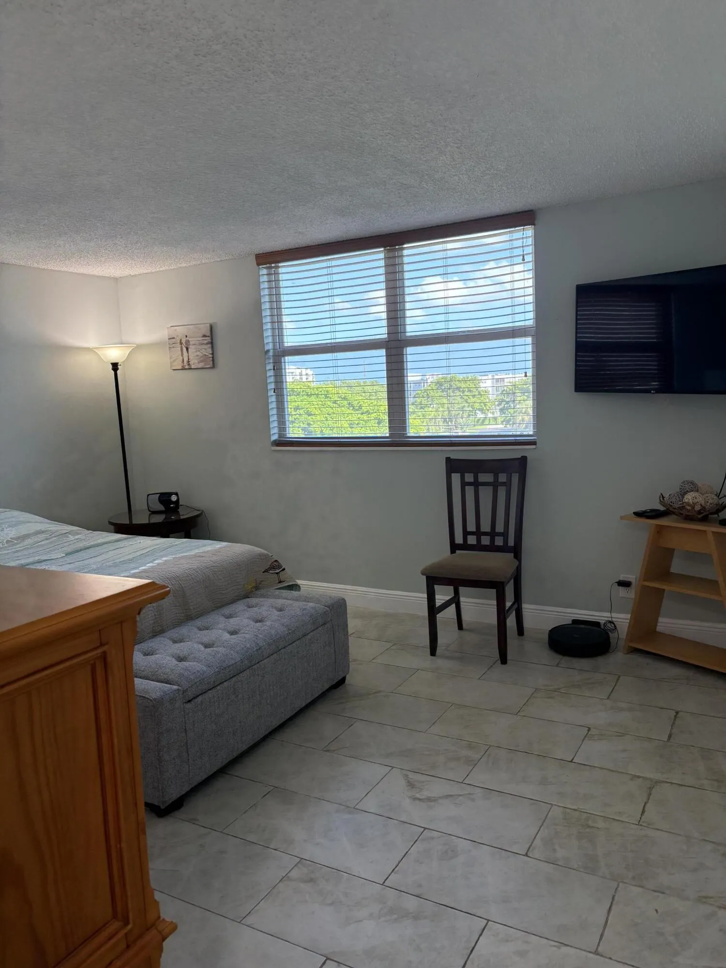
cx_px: 363
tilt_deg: -5.8
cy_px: 484
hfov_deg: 53.1
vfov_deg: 67.3
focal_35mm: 26
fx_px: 727
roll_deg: +3.3
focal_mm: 5.96
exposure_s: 1/187
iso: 125
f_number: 1.6
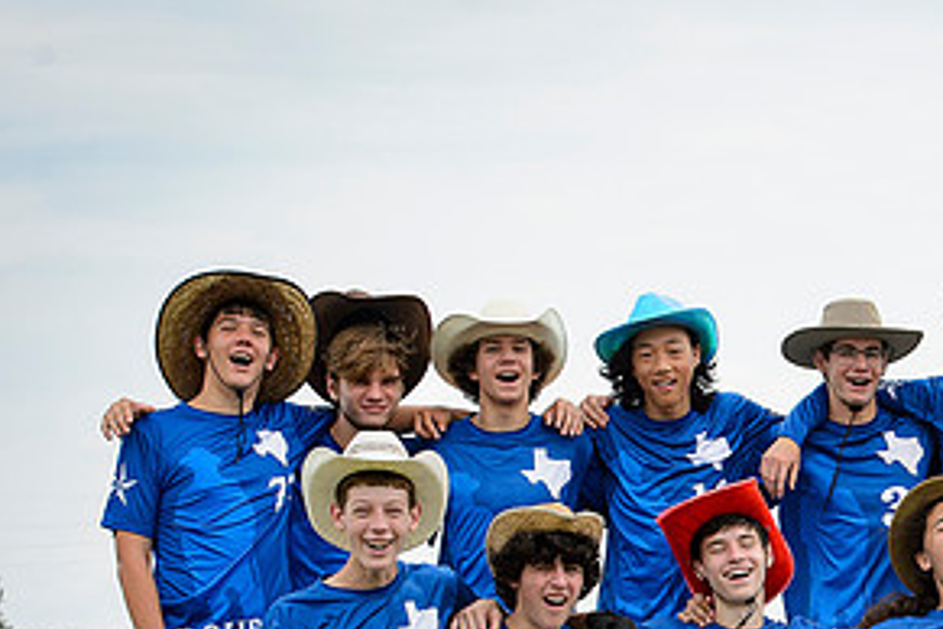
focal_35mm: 159
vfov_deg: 8.6
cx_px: 933
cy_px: 538
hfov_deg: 12.8
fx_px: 4165
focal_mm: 70
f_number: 5.6
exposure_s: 1/1250
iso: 640
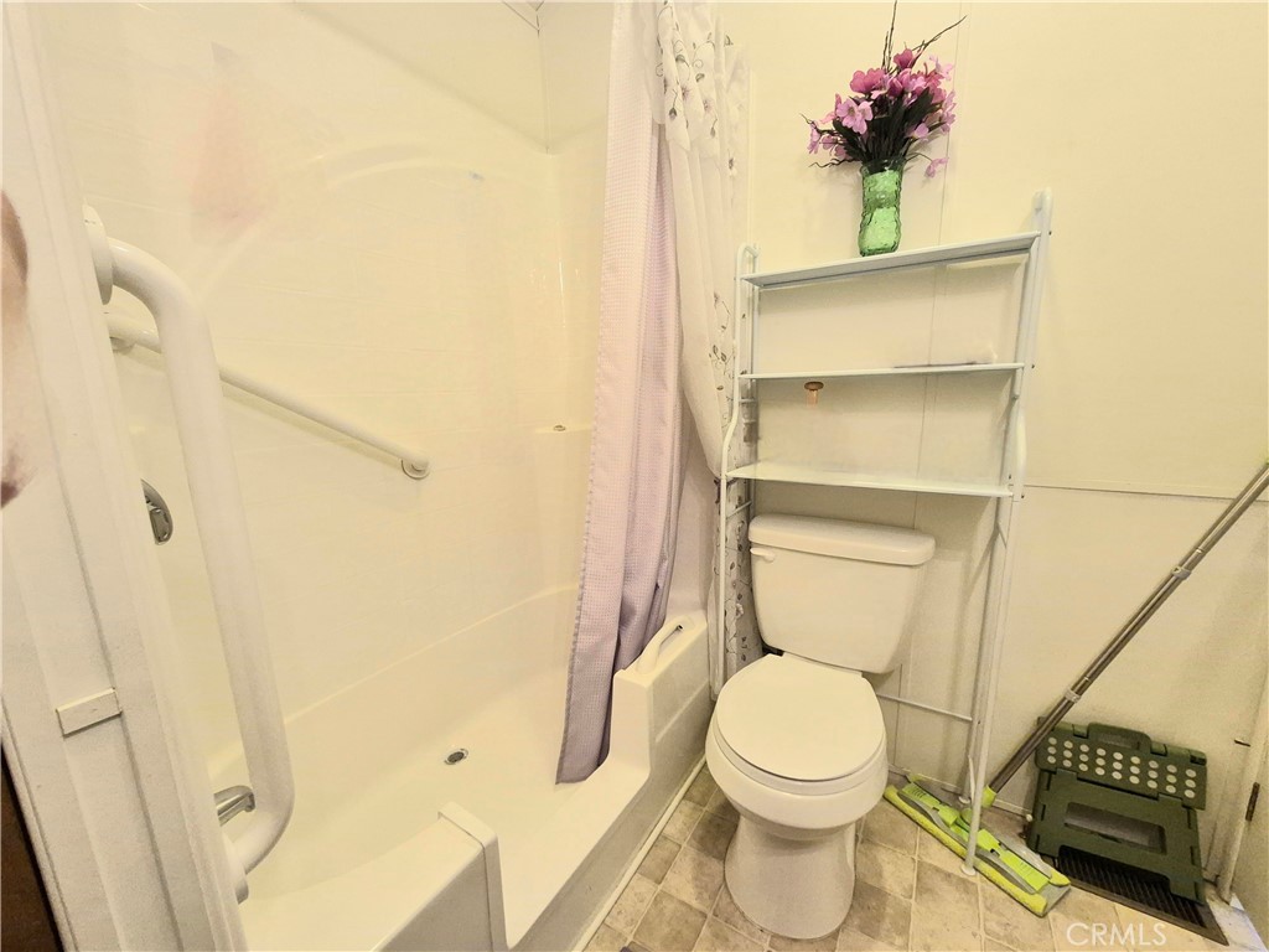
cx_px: 634
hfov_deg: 106.2
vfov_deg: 89.9
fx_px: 477
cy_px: 476
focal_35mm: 13
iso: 500
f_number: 2.2
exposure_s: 1/60.2
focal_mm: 1.74
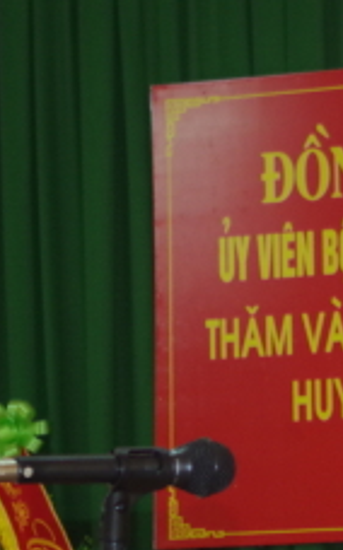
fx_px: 2654
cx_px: 483
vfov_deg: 11.8
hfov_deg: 7.3
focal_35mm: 177
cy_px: 393
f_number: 5.6
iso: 1600
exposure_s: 1/80
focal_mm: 47.5
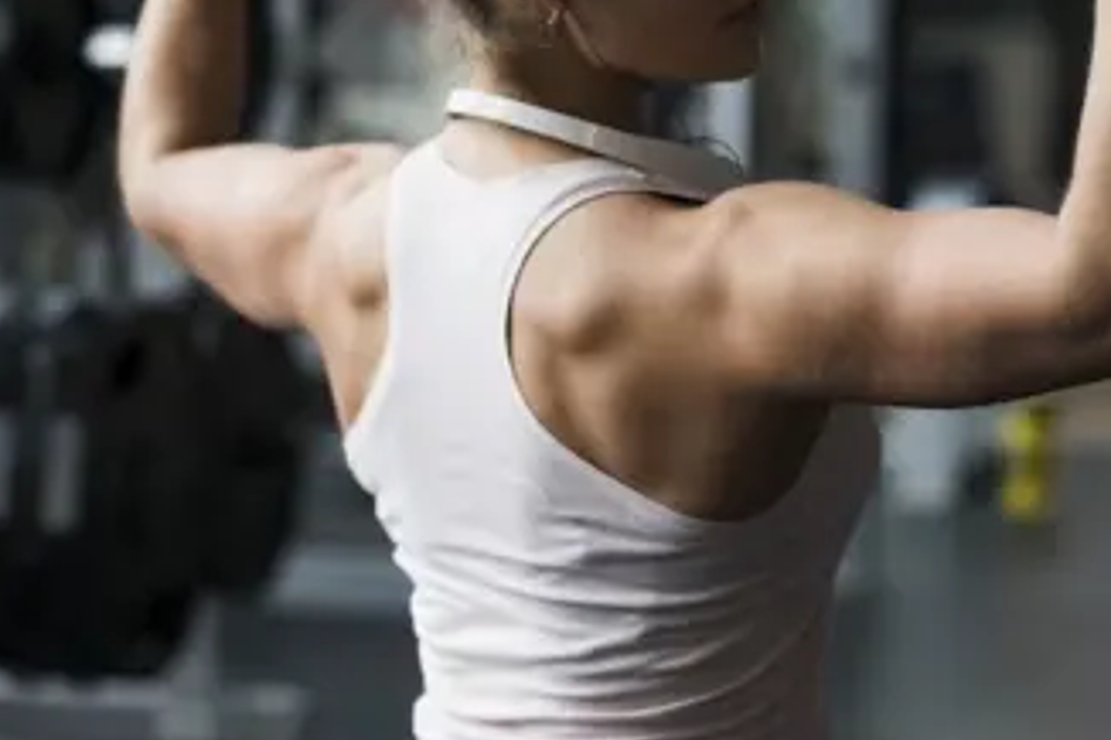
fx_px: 5151
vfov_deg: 8.2
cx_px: 375
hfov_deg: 12.3
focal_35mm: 167
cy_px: 191
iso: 320
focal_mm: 85
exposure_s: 1/200
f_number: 2.5
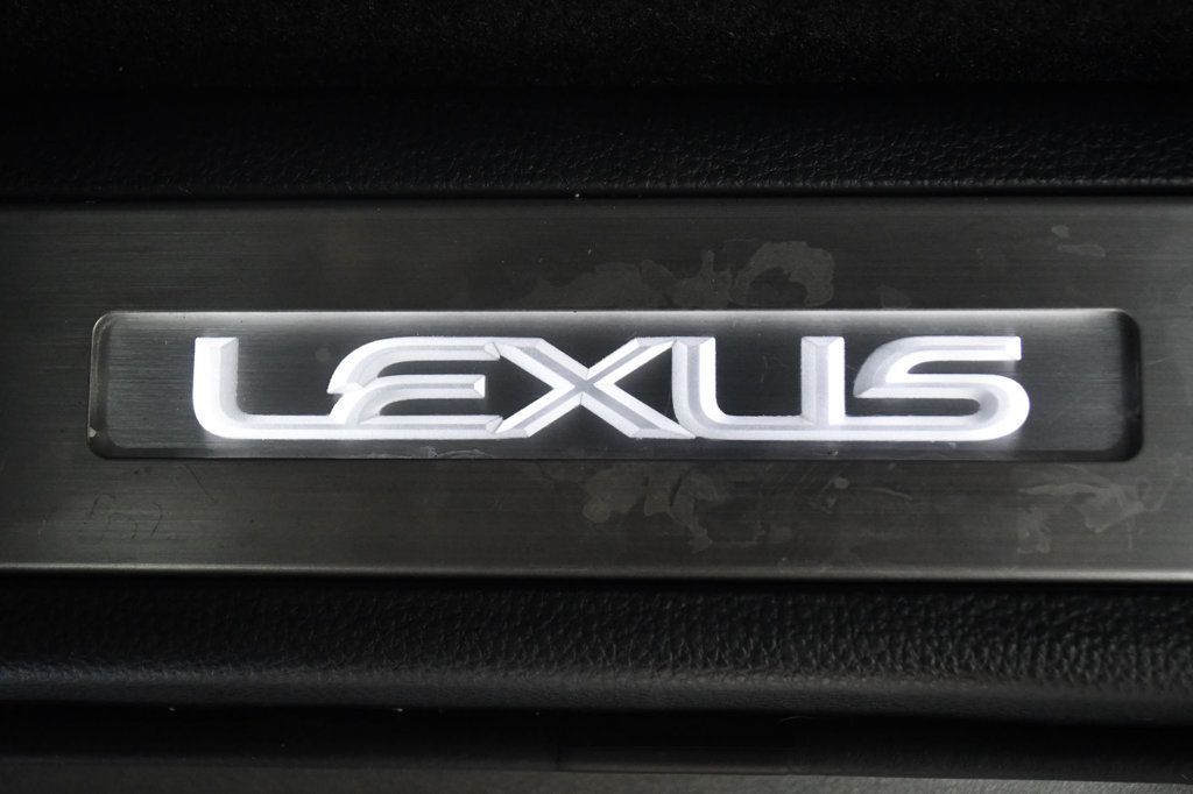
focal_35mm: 54
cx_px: 596
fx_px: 1789
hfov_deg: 36.9
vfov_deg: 25.0
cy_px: 397
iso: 3200
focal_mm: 36
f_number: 5
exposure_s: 1/60
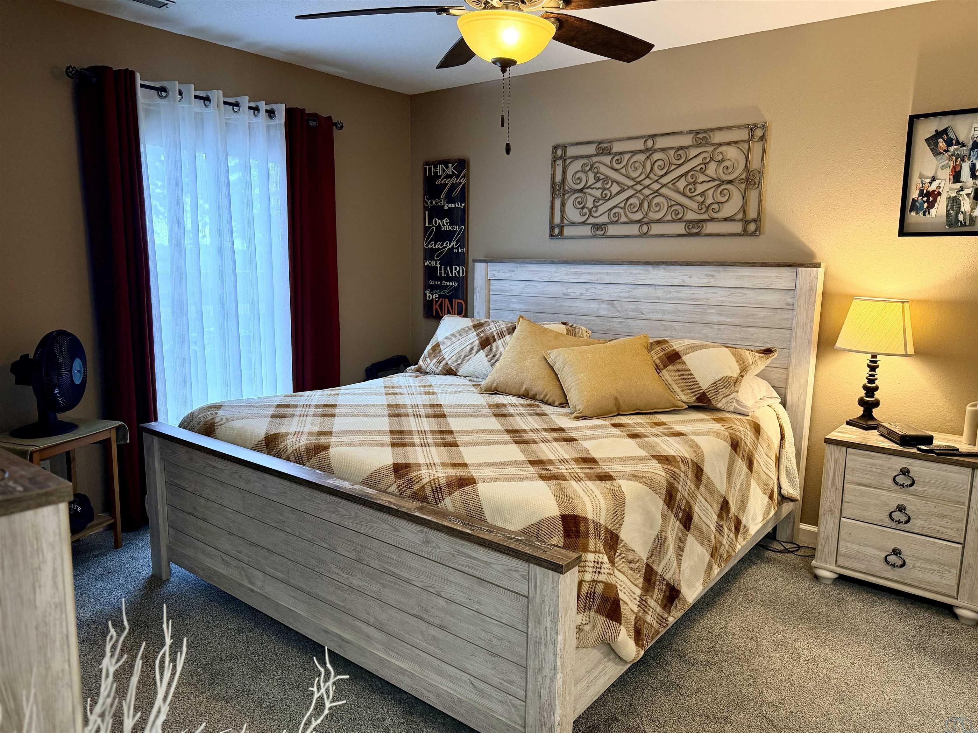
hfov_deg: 71.6
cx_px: 489
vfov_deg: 56.8
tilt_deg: -9.0
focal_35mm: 24
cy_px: 366
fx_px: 678
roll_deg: -0.3
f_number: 1.78
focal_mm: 6.76
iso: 320
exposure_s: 1/120
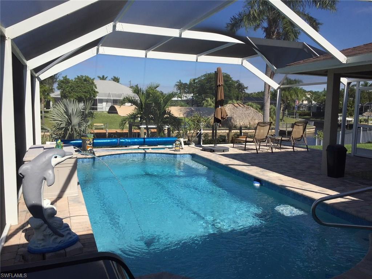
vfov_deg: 48.2
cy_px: 140
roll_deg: -1.2
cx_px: 186
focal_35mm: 29
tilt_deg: -5.5
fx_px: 312
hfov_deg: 61.7
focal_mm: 4.15
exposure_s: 1/1721
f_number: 2.2
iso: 32
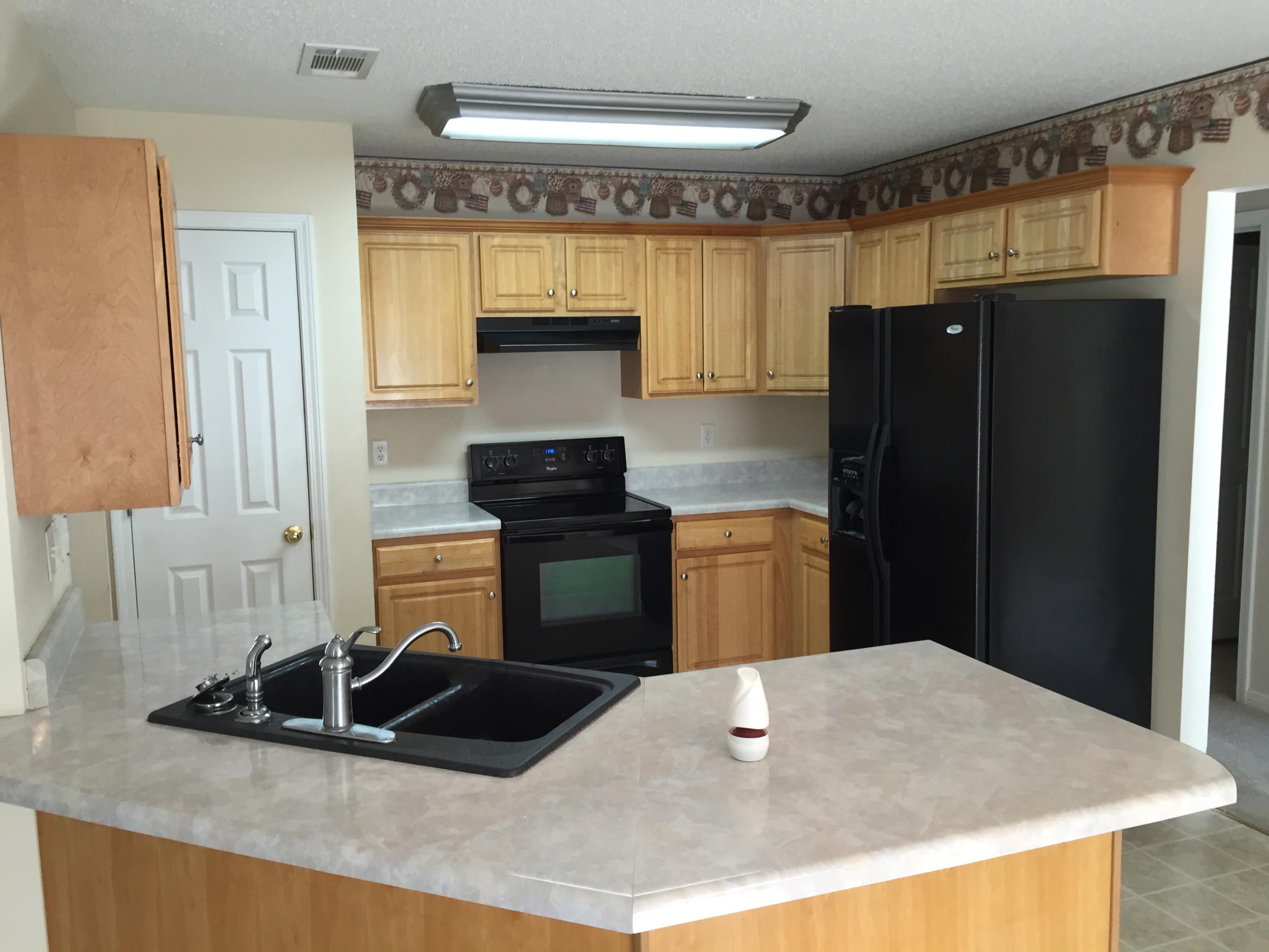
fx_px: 1063
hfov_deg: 61.7
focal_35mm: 29
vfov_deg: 48.2
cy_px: 476
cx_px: 634
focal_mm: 4.15
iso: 80
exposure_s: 1/30
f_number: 2.2
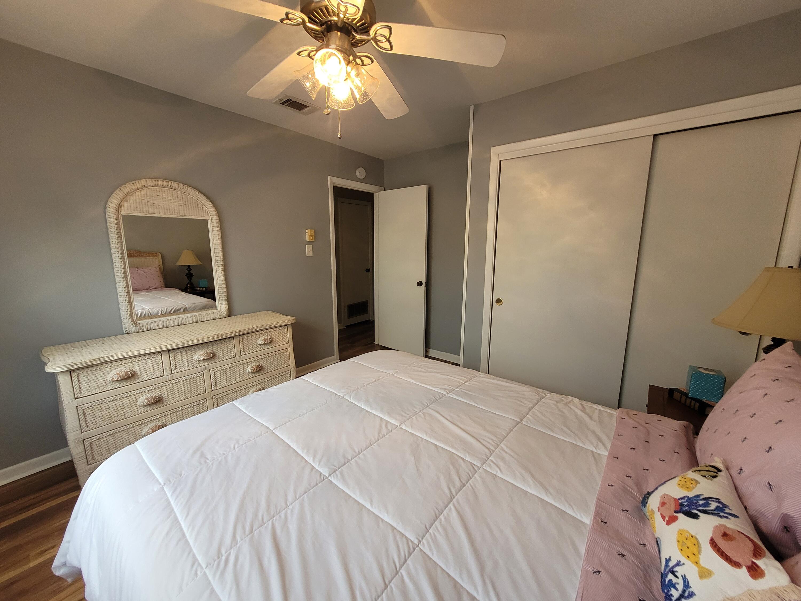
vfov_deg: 89.9
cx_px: 400
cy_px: 300
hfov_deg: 106.2
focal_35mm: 13
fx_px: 301
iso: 160
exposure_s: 1/60
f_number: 2.2
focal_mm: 1.74
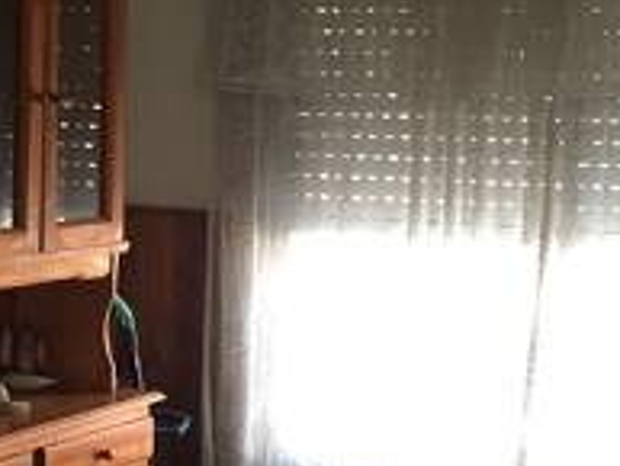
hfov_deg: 19.6
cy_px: 280
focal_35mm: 100
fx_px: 1792
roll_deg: -2.1
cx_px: 286
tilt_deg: -6.9
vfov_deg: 14.8
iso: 100
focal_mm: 4.15
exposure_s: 1/33
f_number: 2.2
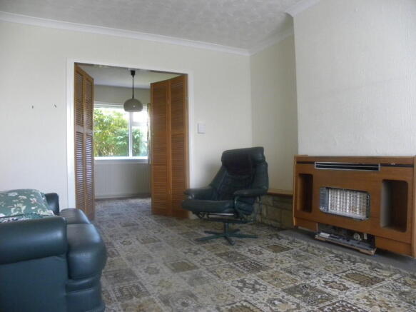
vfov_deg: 53.0
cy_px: 156
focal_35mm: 26
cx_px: 208
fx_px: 312
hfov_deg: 67.3
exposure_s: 1/34.7
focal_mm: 4.6
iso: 400
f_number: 2.8
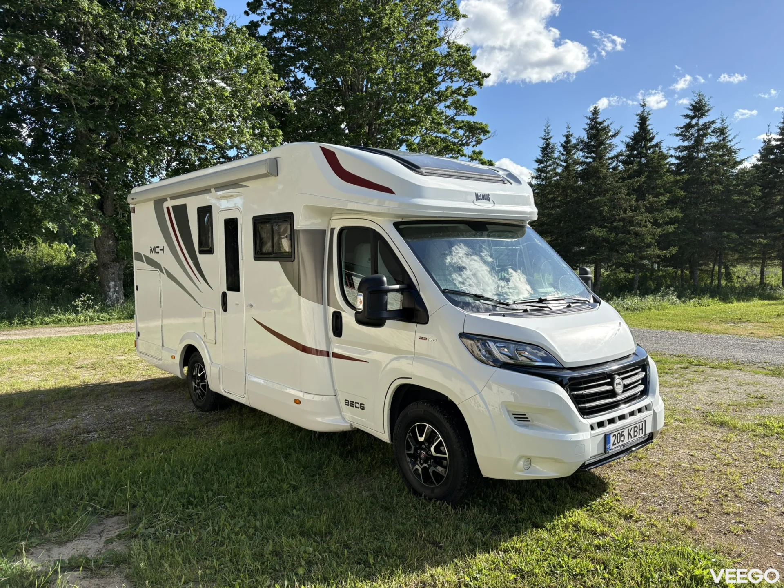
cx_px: 392
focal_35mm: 26
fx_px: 589
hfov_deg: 67.3
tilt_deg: -2.6
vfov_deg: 53.1
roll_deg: +1.2
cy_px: 294
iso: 50
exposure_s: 1/2012
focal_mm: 5.96
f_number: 1.6
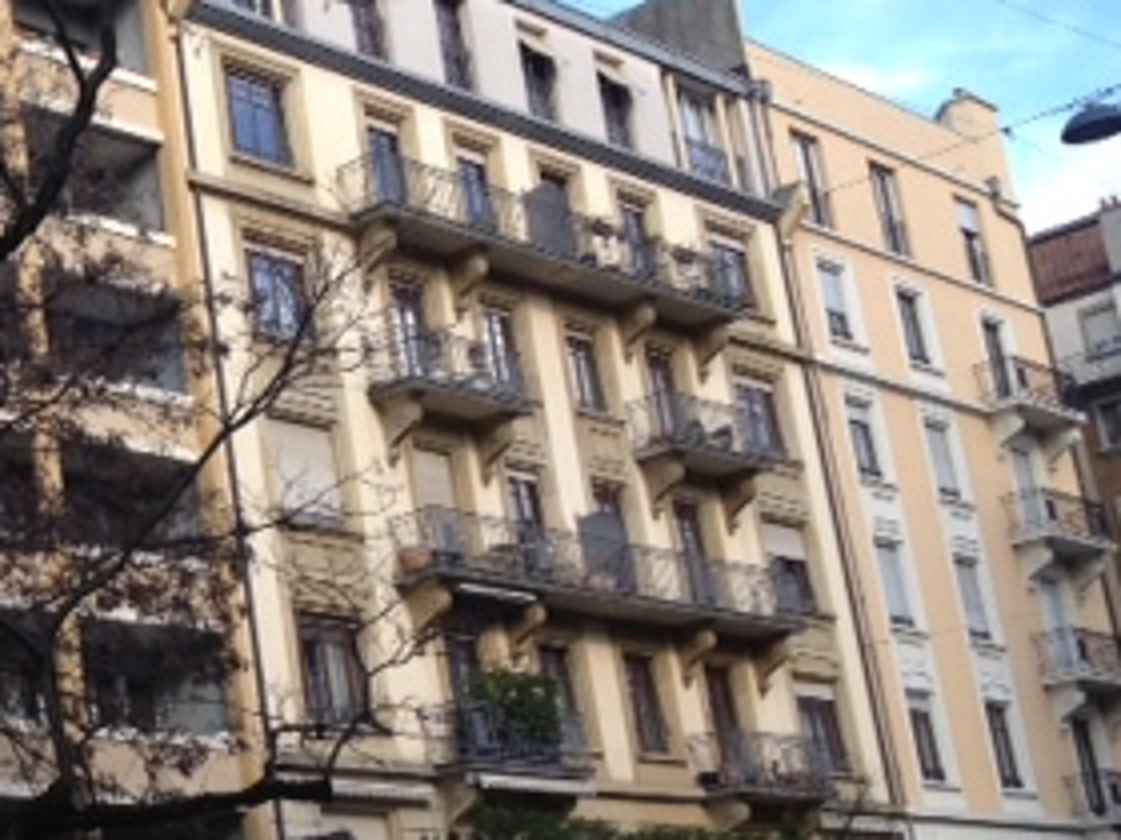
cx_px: -148
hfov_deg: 22.8
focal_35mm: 80
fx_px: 2591
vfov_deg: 18.4
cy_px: 480
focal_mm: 4.28
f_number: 2.4
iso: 50
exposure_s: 1/438
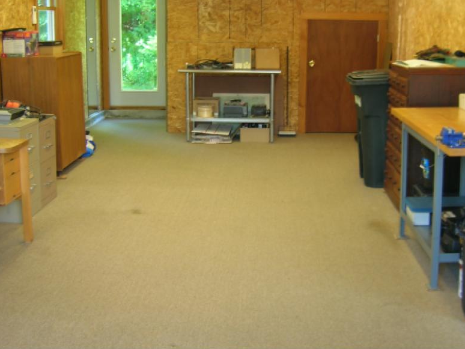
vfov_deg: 32.0
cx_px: 248
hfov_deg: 42.0
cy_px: 120
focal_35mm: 45
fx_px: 605
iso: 50
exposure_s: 1/15
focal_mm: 5.7
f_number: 2.9
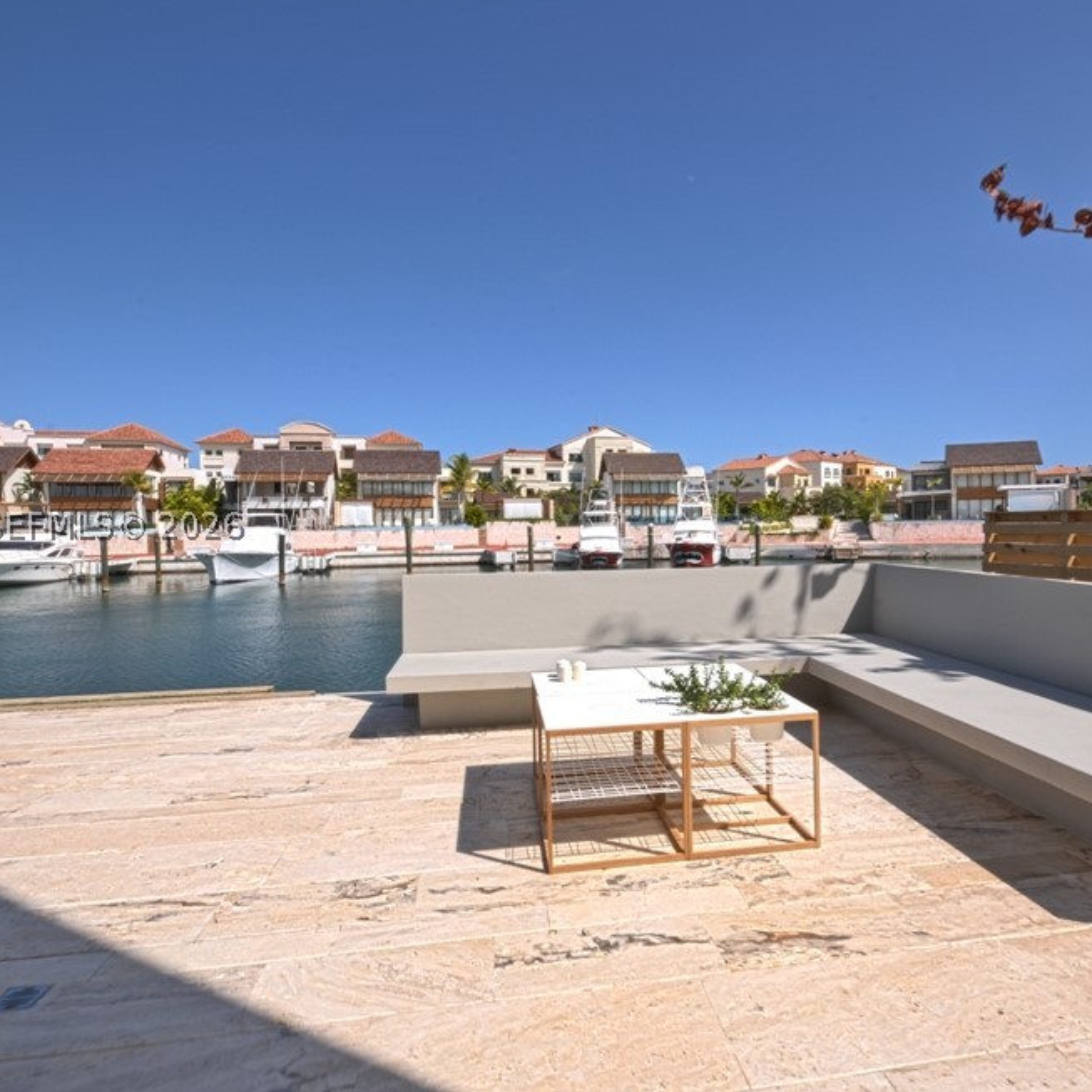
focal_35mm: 20
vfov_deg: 74.8
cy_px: 523
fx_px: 714
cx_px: 614
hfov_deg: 74.5
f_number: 22
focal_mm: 10
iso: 200
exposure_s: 1/6
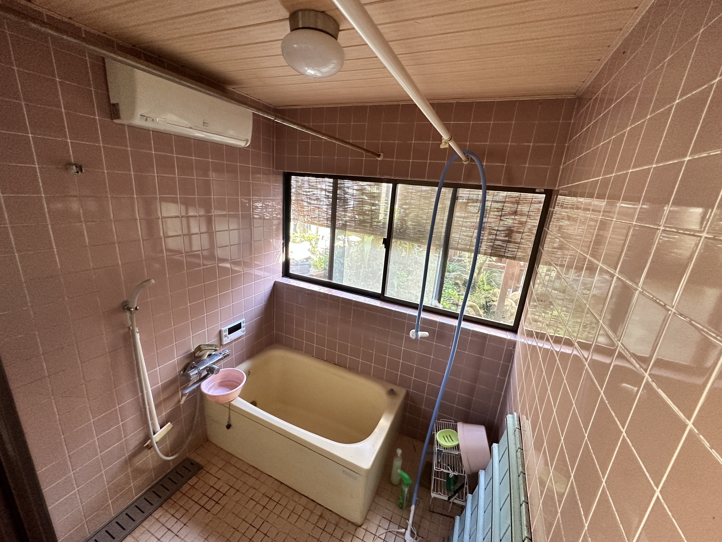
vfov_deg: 85.7
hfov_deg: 102.1
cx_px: 361
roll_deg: -5.4
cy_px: 271
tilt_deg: -16.4
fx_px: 292
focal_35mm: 14
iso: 320
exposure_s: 1/80
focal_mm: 2.22
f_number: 2.2
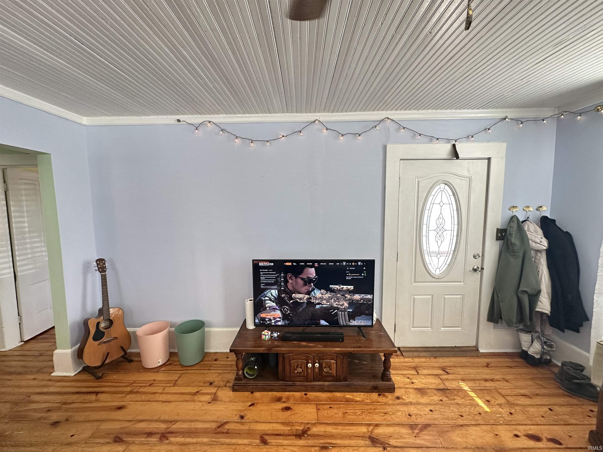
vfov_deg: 85.7
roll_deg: -0.3
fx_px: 244
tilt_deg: -5.1
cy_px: 226
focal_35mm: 14
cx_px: 302
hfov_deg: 102.1
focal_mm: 2.22
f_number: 2.2
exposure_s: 1/120
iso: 160
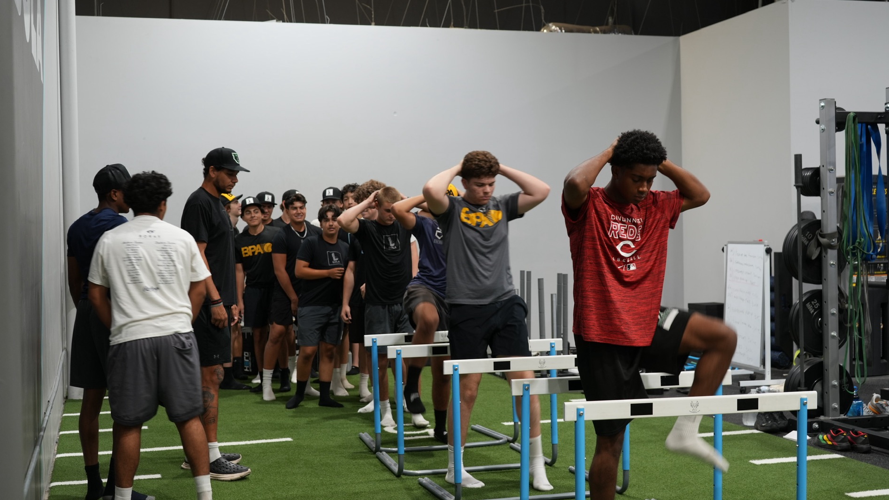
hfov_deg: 43.7
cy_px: 234
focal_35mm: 47
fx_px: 1108
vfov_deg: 25.4
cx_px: 436
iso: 500
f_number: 4.5
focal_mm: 44
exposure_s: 1/50
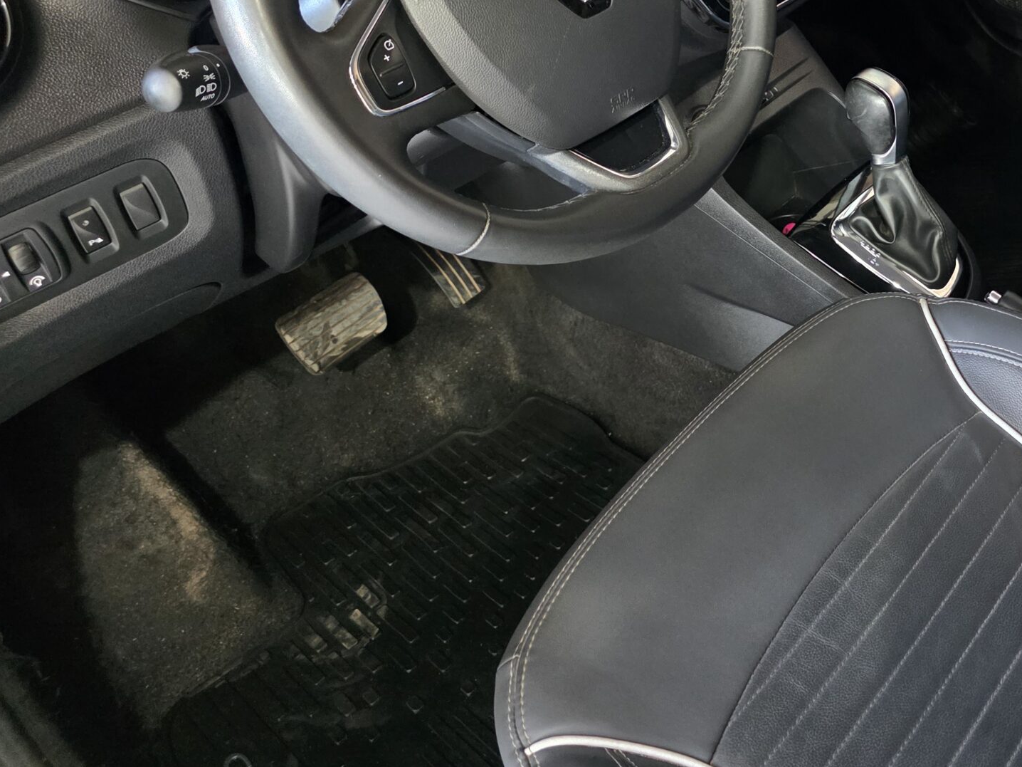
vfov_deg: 33.6
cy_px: 102
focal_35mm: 41
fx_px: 1210
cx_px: 884
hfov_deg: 42.6
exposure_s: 1/50
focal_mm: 6.3
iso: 1600
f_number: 1.7
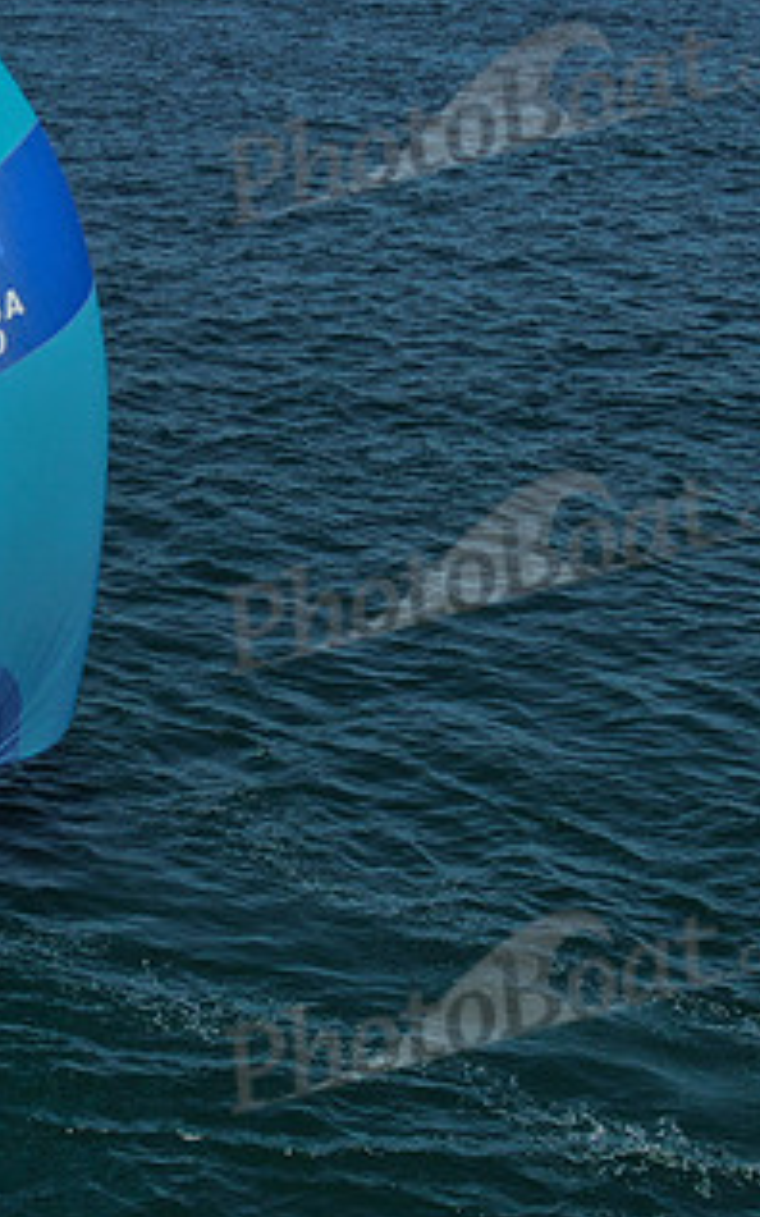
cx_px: 4
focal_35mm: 93
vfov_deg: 22.2
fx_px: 3083
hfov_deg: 13.9
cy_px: 397
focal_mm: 8.6
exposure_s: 1/1600
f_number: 3.8
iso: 100
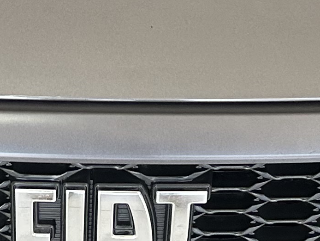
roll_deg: -0.4
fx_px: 1396
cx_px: 72
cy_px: -120
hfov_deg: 13.0
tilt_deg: -37.1
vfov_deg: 9.6
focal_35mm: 151
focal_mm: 5.7
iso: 125
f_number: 1.5
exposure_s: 1/120
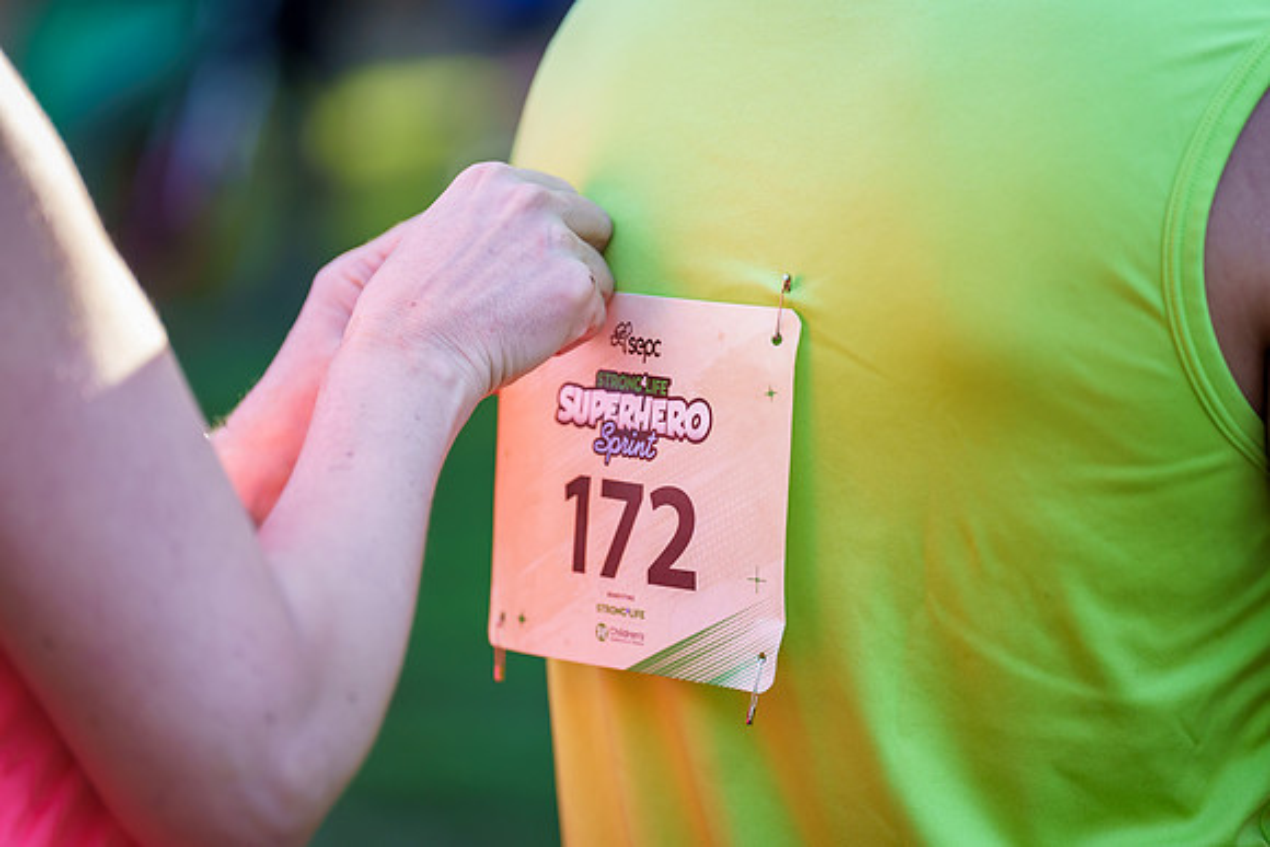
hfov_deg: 12.9
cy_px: 424
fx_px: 5610
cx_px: 635
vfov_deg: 8.6
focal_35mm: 159
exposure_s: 1/500
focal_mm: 159
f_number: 2.8
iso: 500
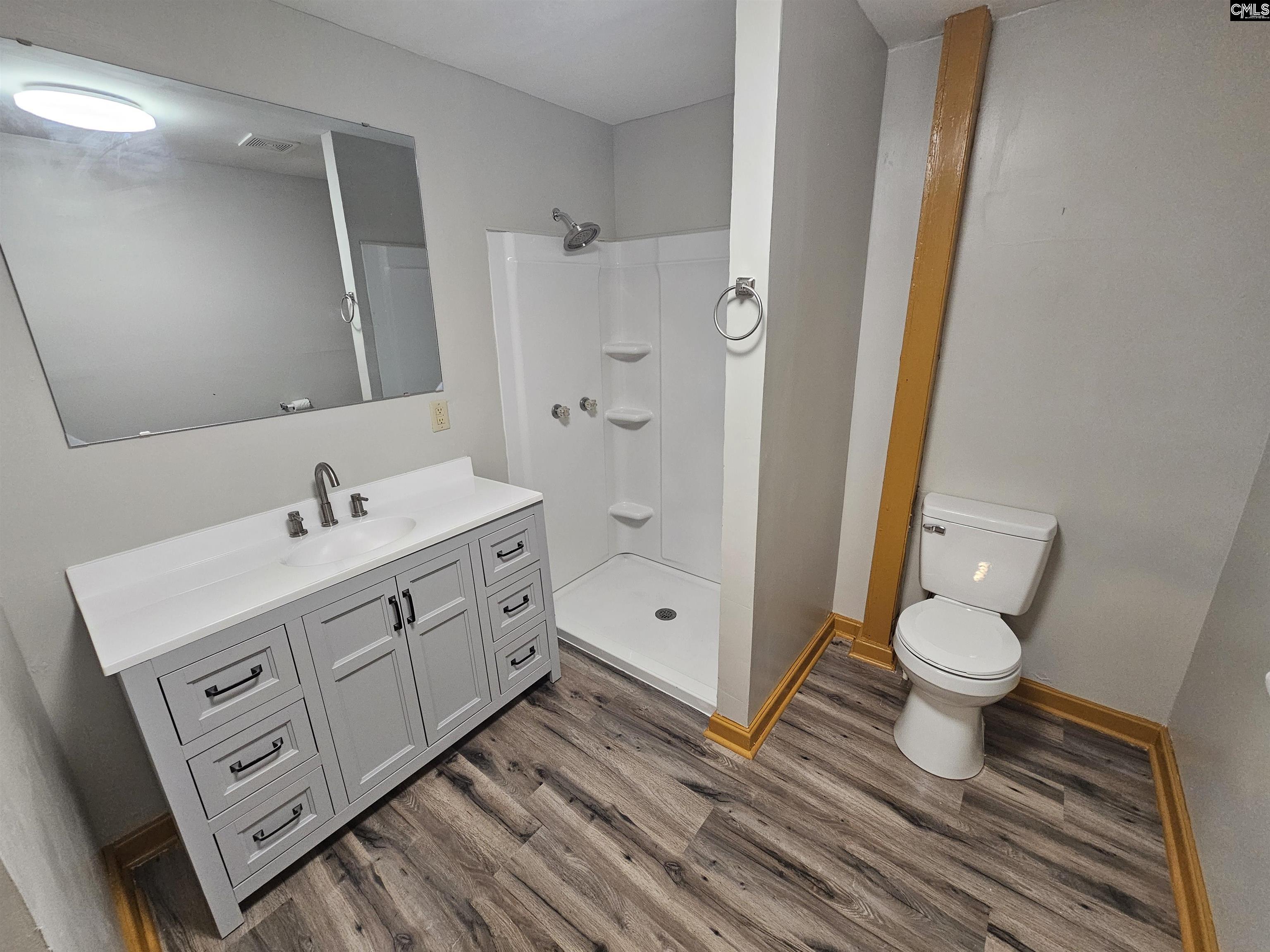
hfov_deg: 106.2
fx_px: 477
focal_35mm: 13
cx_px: 635
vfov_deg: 89.9
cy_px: 476
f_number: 2.2
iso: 400
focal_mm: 2.2
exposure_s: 1/60
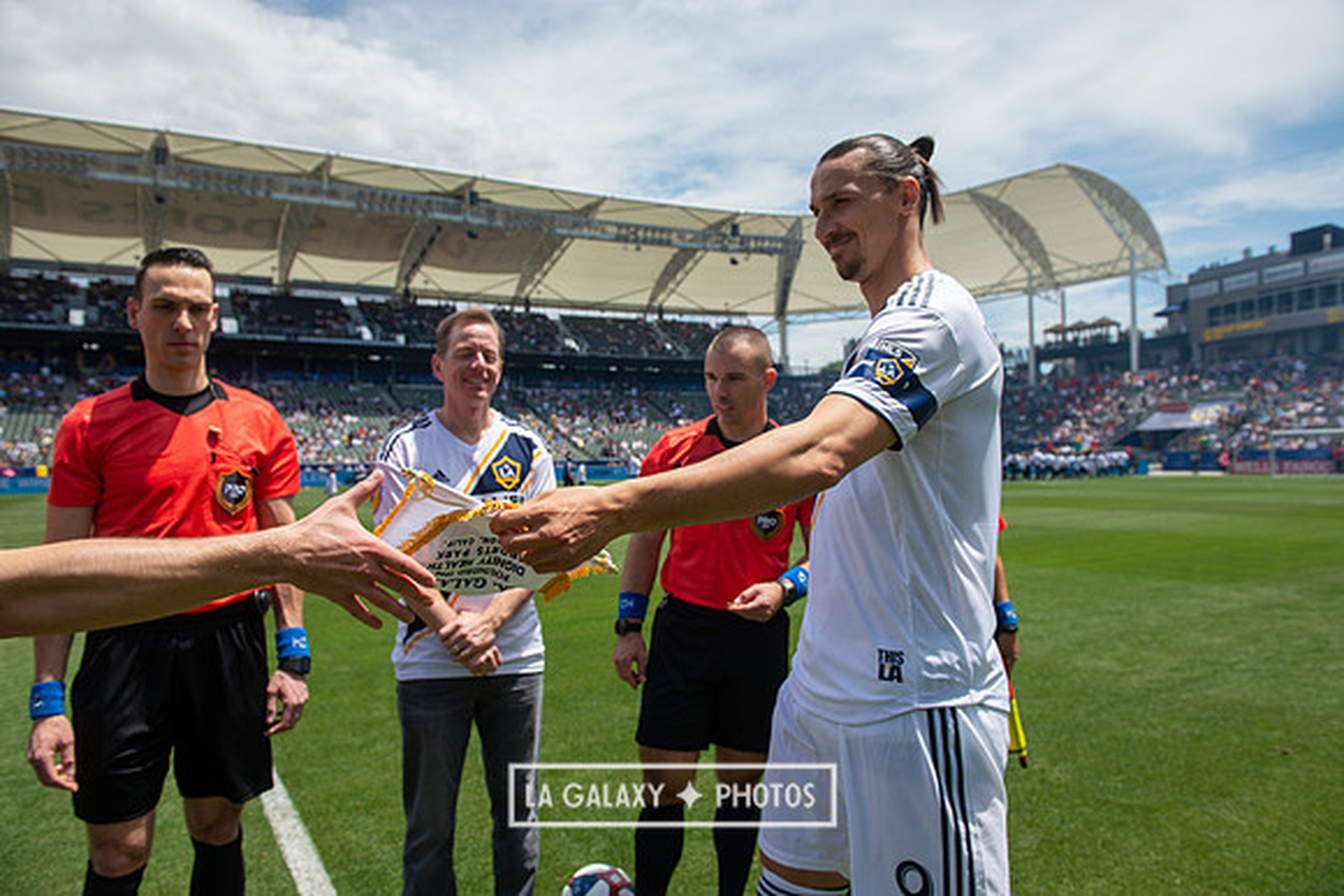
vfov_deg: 53.2
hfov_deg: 73.7
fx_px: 896
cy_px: 448
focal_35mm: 24
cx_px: 672
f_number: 5.6
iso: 200
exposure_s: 1/1250
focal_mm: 24
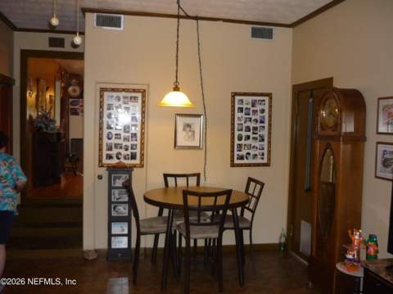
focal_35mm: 33
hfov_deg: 55.4
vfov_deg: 42.9
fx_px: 374
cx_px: 196
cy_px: 147
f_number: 2.8
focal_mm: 5.5
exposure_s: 1/30
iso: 320
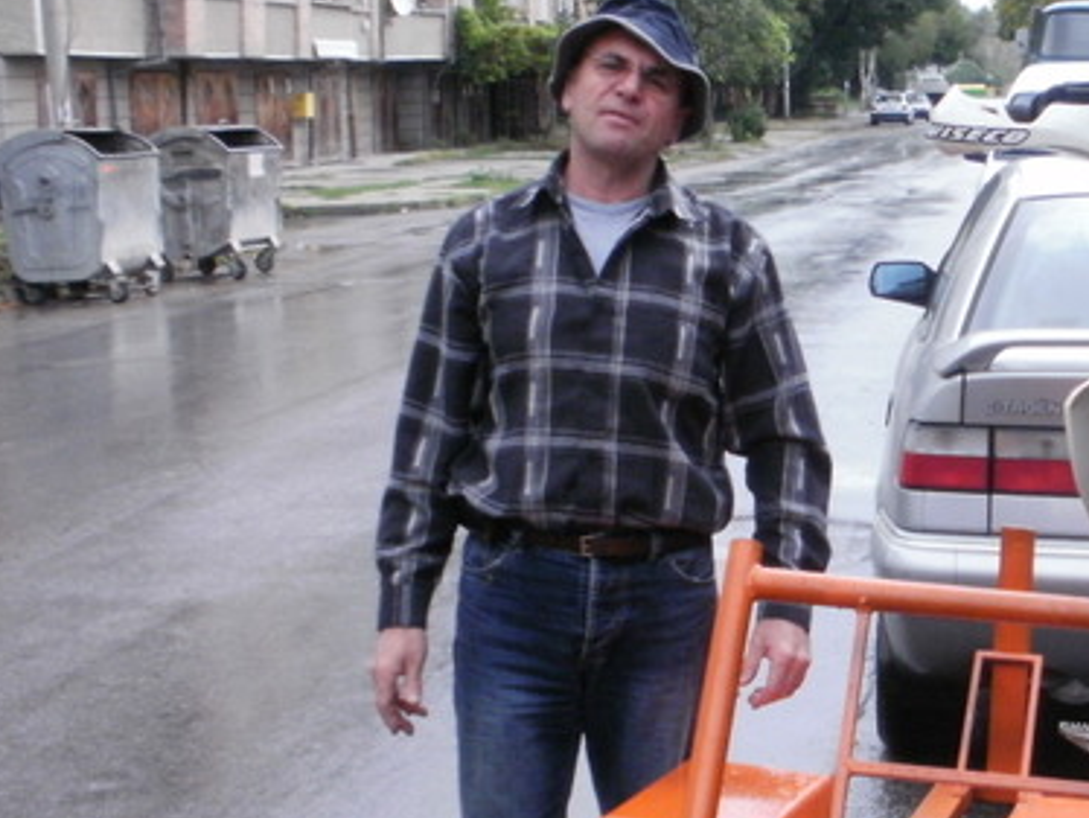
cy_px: 547
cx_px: 1051
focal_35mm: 77
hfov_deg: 24.3
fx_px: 2424
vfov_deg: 19.1
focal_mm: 6.3
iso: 250
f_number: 3.5
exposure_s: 1/250
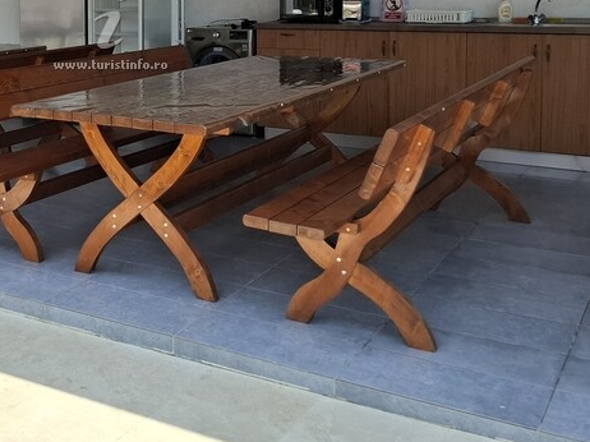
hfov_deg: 36.2
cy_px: 36
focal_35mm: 51
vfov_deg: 27.4
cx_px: 117
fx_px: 869
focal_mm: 5.54
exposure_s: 1/1011
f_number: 1.8
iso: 50
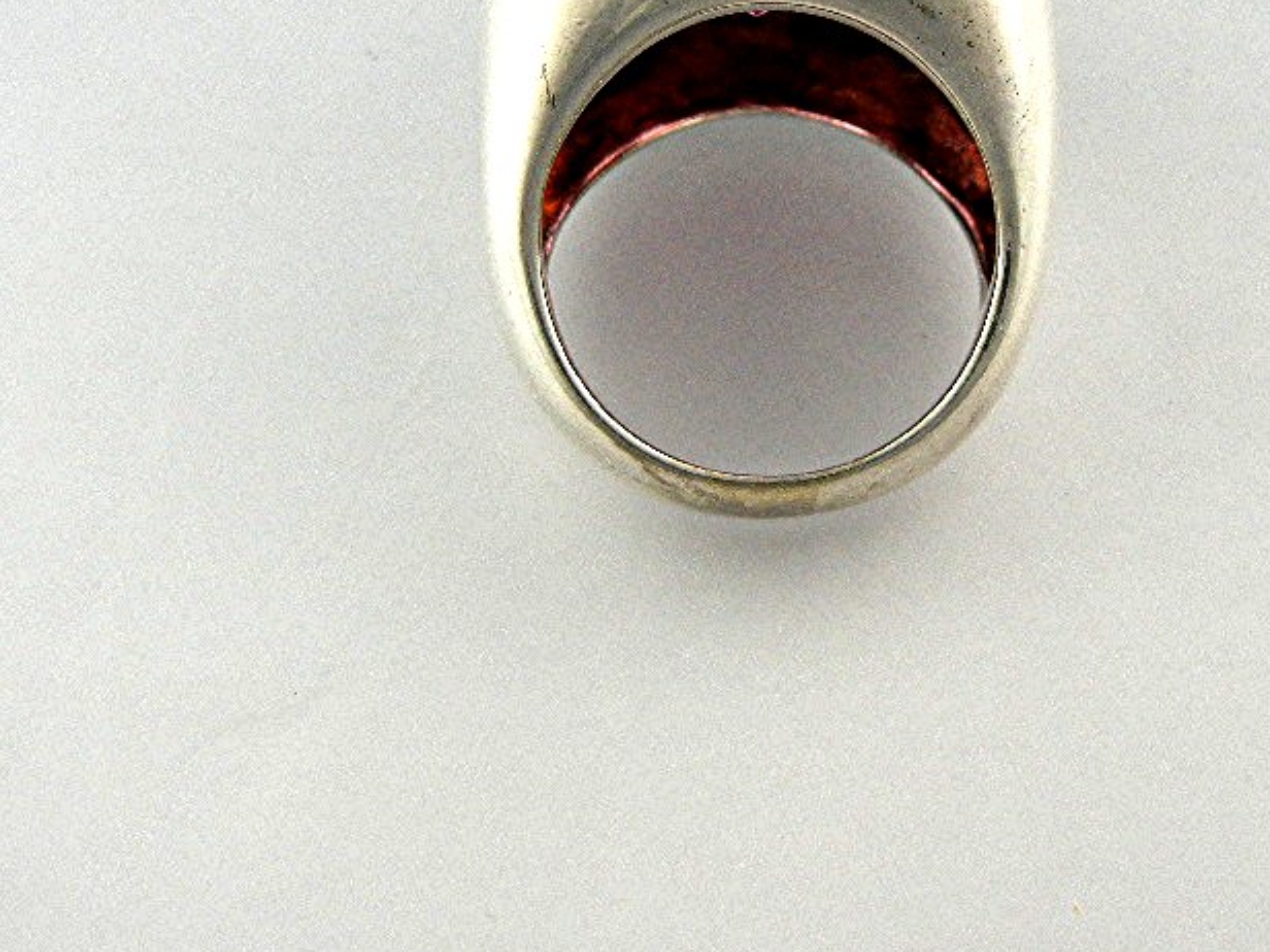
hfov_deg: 20.0
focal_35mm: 98
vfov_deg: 15.0
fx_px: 3595
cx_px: 792
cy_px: 185
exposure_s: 1/60
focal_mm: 10.6
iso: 283
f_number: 4
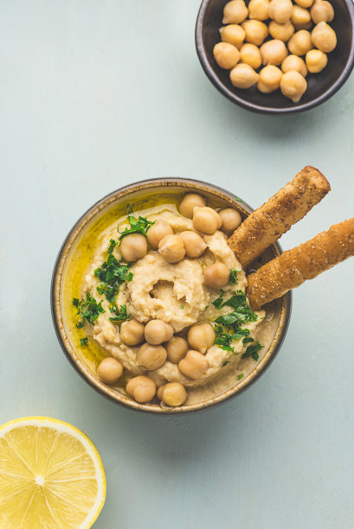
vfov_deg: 22.6
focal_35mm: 90
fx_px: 1325
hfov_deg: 15.2
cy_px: 264
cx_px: 177
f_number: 10
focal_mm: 90
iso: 100
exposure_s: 1/100
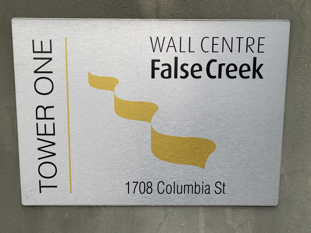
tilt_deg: -9.2
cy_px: 116
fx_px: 234
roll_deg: +0.1
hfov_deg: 67.3
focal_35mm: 26
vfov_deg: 53.1
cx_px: 156
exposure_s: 1/192
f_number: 1.8
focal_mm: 4.25
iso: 25
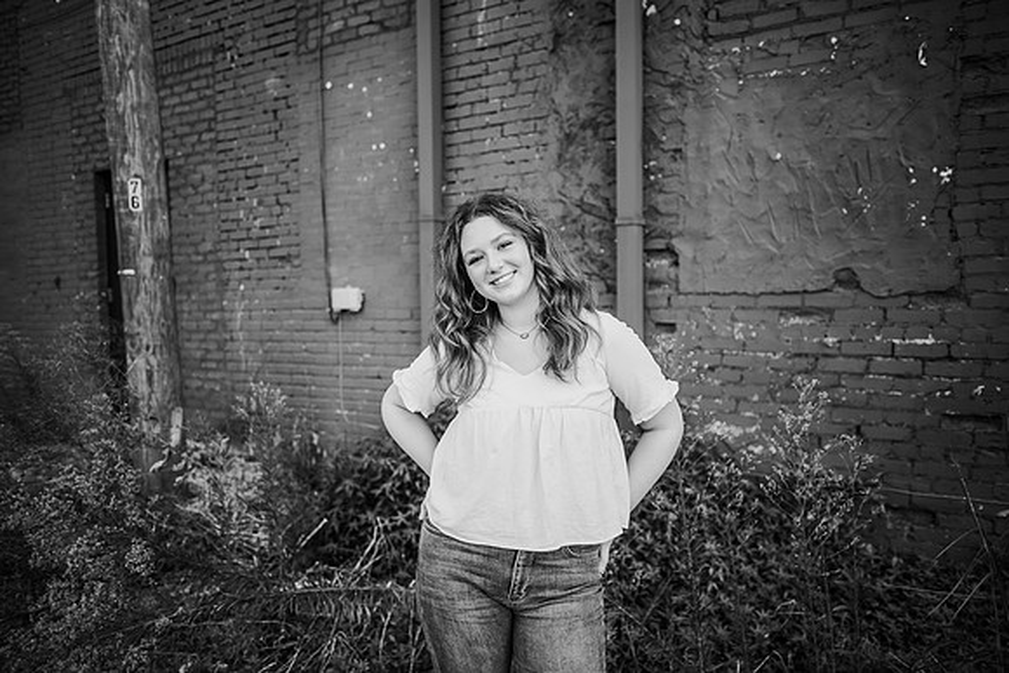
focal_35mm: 24
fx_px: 673
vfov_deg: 53.2
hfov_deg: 73.7
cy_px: 336
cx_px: 504
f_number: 2
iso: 125
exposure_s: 1/400
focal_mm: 24
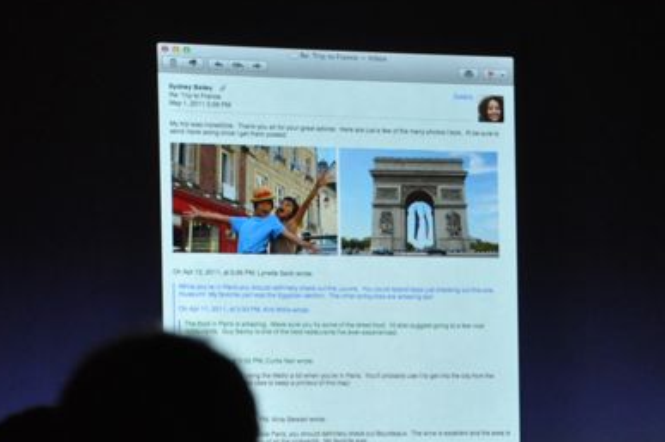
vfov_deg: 8.0
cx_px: 579
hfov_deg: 12.0
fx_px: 3155
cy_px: 412
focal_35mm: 171
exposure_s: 1/80
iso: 1600
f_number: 5
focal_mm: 58
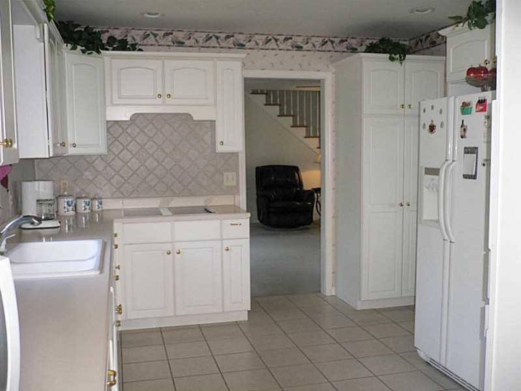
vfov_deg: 40.7
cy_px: 196
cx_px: 260
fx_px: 527
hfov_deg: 52.6
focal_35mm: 35
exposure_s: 1/60
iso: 300
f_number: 2.8
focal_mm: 5.8
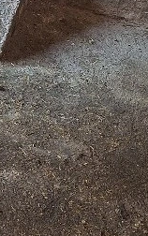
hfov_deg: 9.0
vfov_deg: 14.5
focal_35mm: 140
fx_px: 901
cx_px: -122
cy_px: -32
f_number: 1.8
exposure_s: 1/50
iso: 200
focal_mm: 4.69
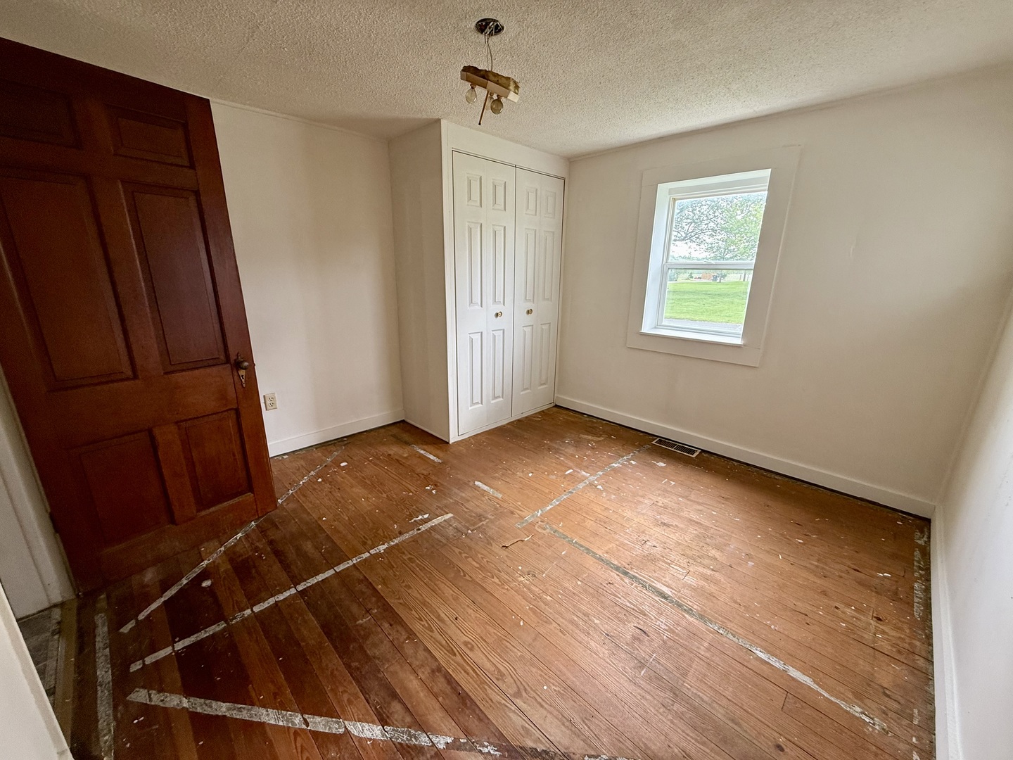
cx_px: 506
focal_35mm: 14
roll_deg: -1.2
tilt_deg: -15.2
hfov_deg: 102.1
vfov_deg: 85.7
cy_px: 380
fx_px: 410
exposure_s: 1/99
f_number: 2.2
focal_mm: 2.22
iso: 125
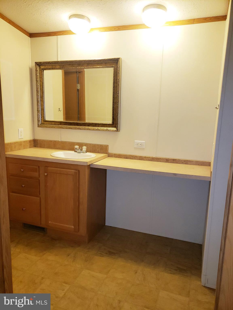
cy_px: 155
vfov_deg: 67.3
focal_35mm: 26
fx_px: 233
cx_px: 116
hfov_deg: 53.1
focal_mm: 4.3
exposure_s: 1/60
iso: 125
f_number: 1.5
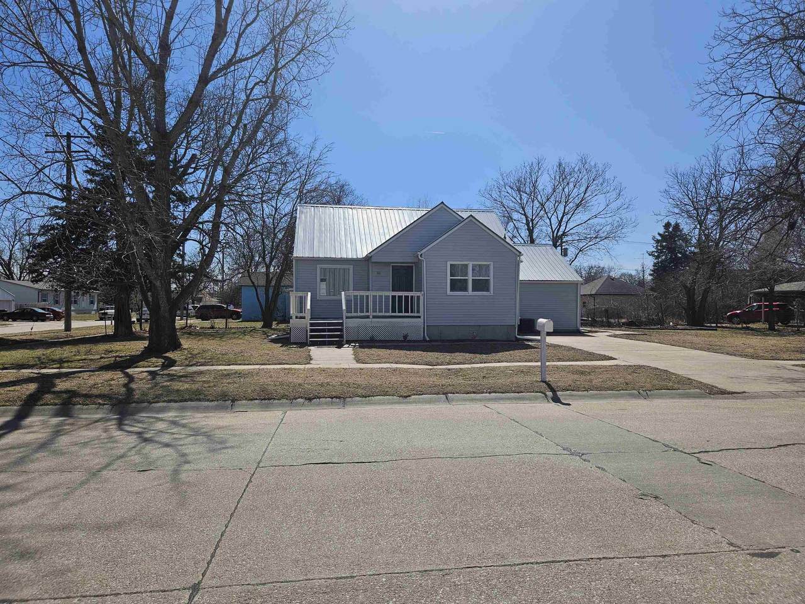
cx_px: 402
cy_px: 302
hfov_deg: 73.9
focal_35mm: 23
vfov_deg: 58.9
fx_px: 535
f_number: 1.8
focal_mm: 5.4
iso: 25
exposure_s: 1/3819
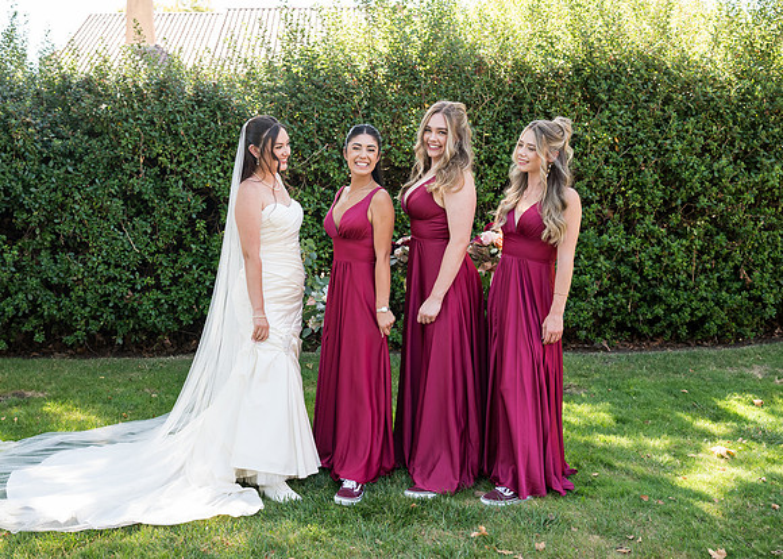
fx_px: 871
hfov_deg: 48.3
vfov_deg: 35.6
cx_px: 339
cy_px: 266
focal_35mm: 39
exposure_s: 1/320
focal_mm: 35
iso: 640
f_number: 4
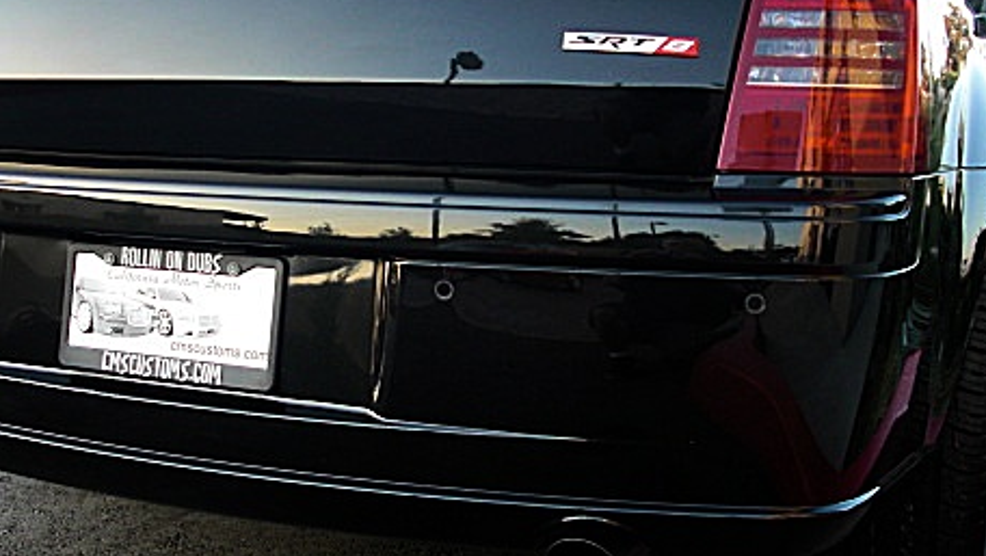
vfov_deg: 21.9
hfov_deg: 37.7
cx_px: 413
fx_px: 1439
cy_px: 262
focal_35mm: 55
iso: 100
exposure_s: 1/100
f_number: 2.8
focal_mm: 6.3
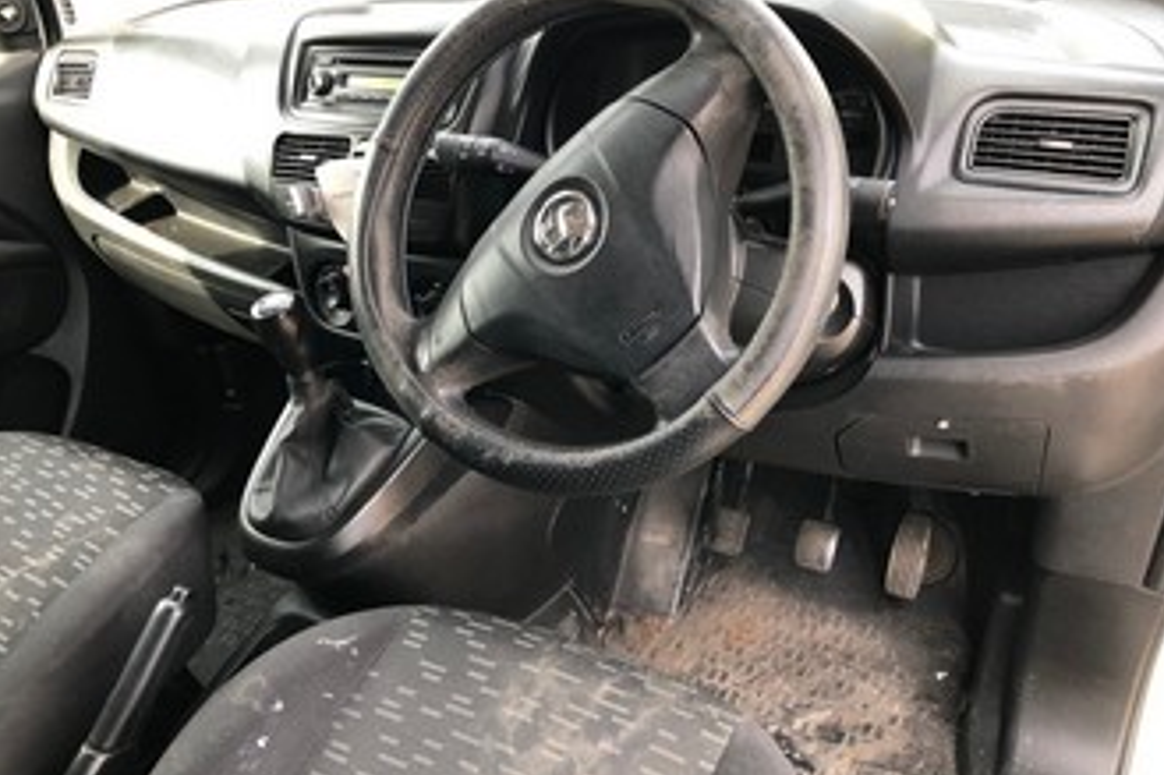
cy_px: 372
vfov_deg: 42.3
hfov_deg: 60.3
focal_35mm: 31
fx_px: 1002
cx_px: 555
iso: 25
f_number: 1.8
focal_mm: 4
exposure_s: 1/40
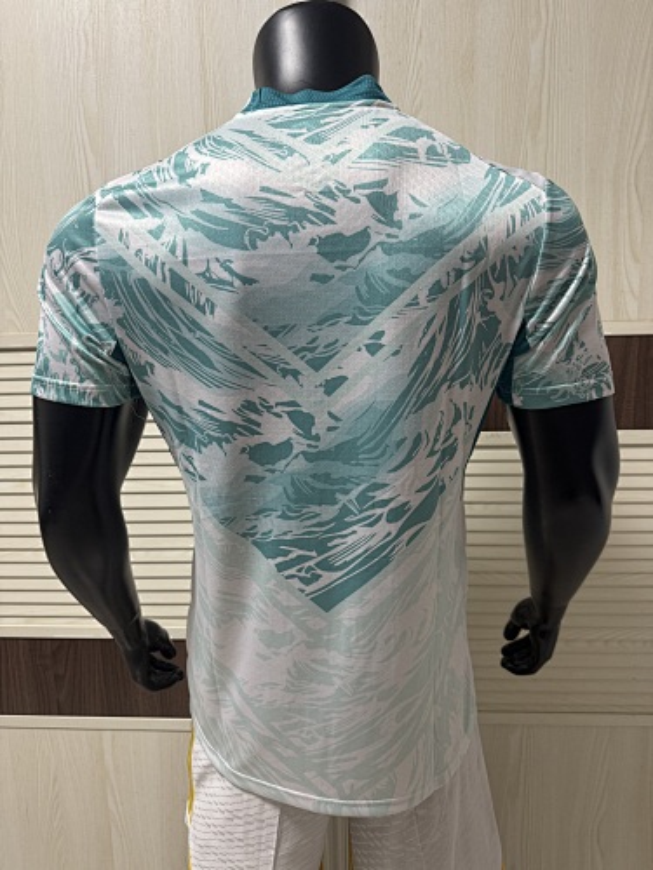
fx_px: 604
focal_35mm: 24
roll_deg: +1.5
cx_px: 326
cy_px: 435
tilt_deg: -8.8
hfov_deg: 56.8
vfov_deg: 71.6
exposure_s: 1/60
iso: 200
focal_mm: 6.76
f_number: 1.78
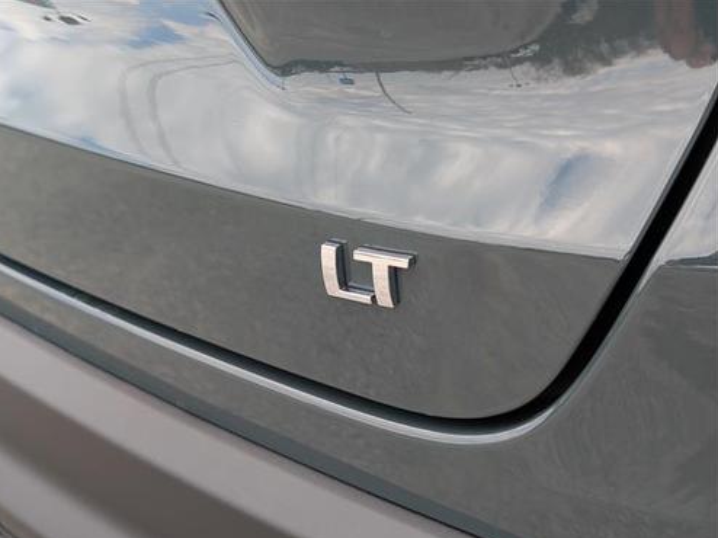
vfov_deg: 29.1
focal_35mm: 50
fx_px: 1037
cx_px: 355
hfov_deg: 38.2
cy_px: 273
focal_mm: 6.9
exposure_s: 1/152
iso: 32
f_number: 1.68
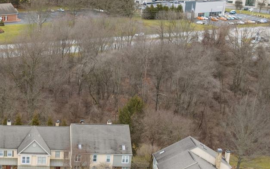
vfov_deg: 15.5
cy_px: 167
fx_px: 611
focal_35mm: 83
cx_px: -28
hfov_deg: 23.4
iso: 130
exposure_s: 1/40
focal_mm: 12.29
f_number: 2.8
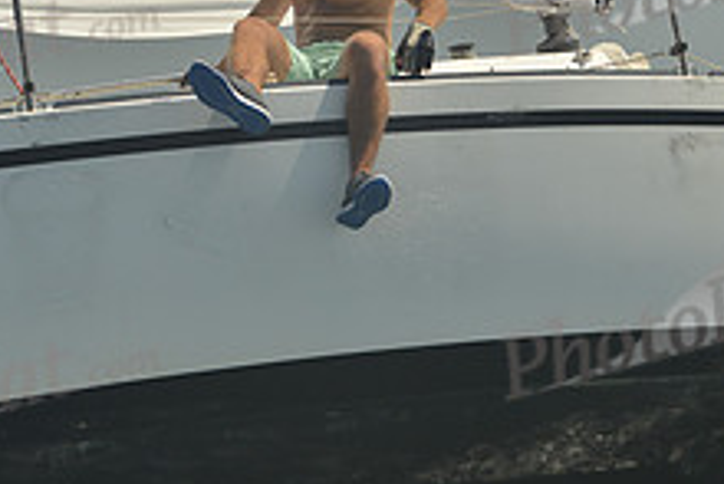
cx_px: 332
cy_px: 189
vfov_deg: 5.8
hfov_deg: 8.7
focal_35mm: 237
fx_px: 4769
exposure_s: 1/1000
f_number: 7.1
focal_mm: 90
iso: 280
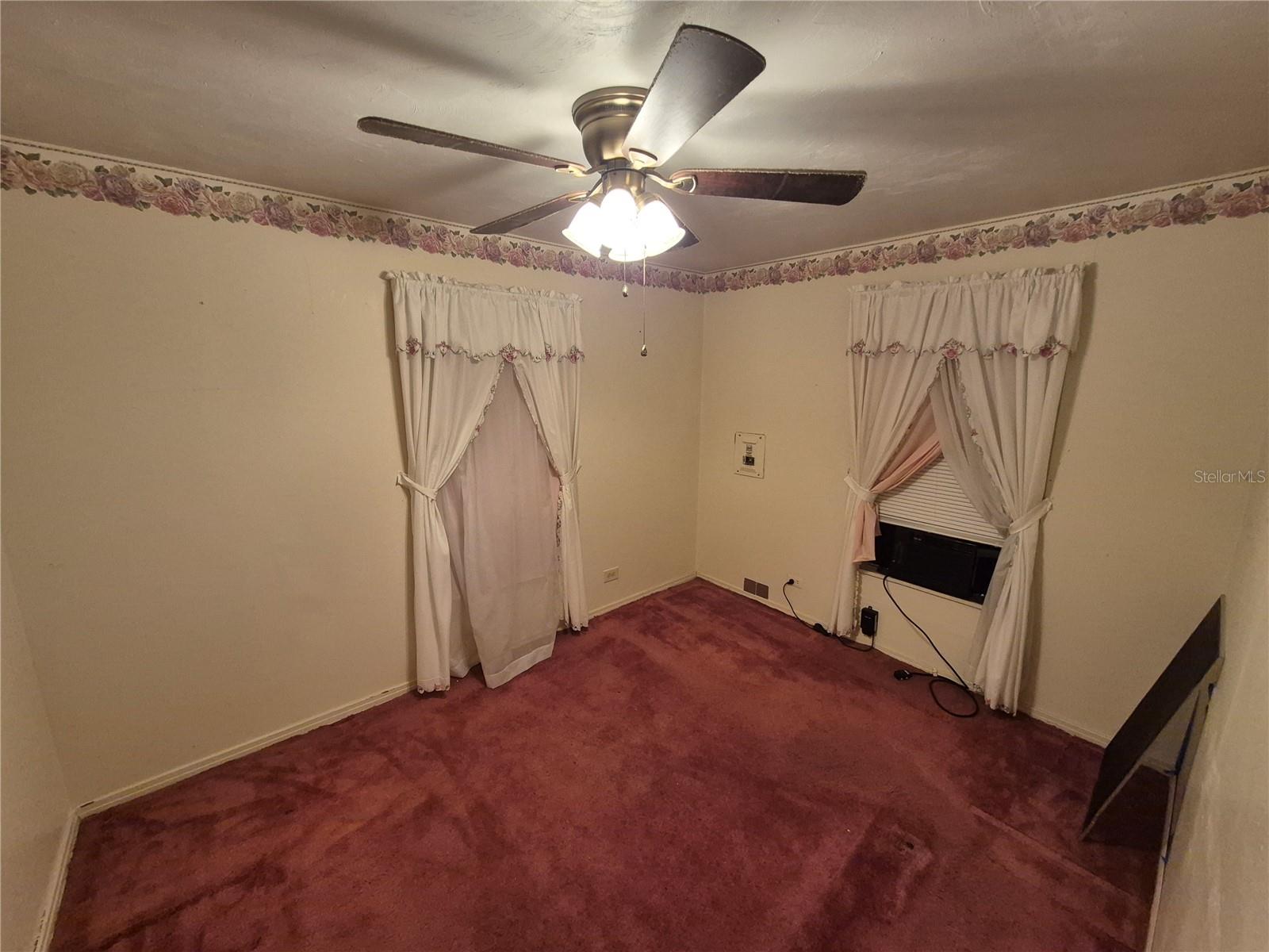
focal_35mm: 13
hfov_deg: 106.2
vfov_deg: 89.9
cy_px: 476
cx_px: 634
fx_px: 477
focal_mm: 1.74
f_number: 2.2
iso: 500
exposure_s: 1/60
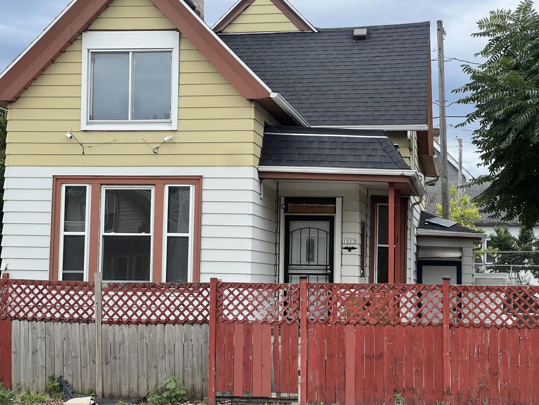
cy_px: 202
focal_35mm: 77
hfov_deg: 25.3
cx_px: 270
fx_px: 1199
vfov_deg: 19.1
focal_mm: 9
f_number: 2.8
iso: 25
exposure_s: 1/228
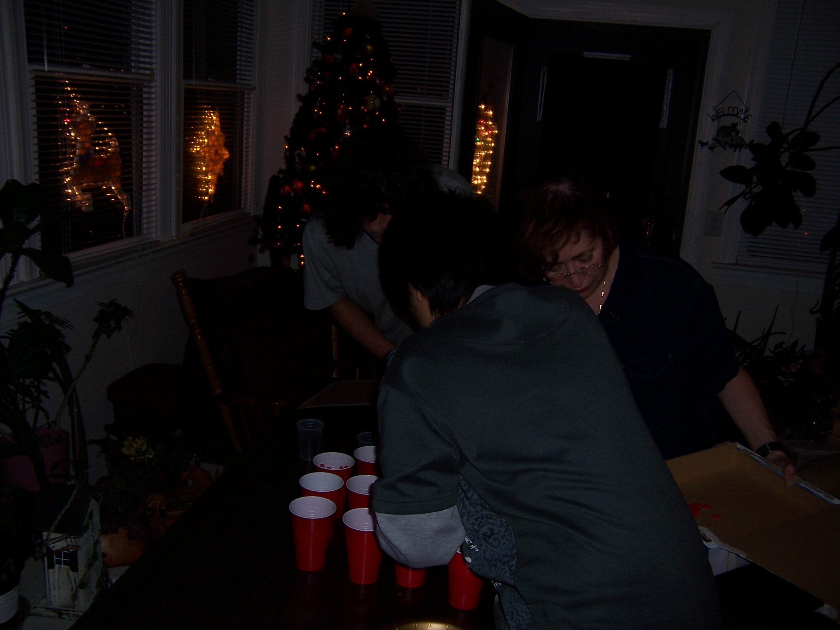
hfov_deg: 55.4
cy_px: 315
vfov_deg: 42.9
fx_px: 801
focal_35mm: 33
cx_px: 420
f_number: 2.8
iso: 80
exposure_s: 1/60
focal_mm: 5.5
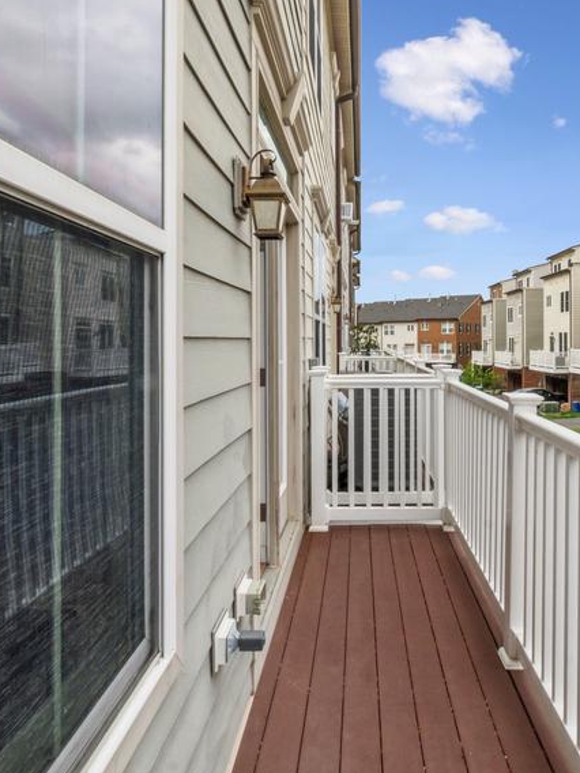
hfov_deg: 52.3
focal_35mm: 26
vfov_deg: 67.2
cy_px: 364
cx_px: 374
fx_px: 581
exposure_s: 1/50
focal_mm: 10
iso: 200
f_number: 22
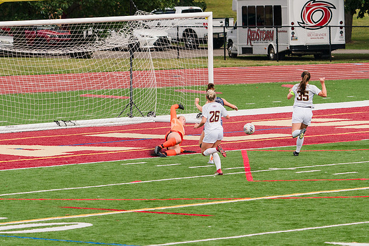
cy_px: 99
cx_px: 183
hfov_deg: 6.3
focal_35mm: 325
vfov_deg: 4.2
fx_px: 3331
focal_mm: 200
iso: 500
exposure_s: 1/1600
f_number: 5.6
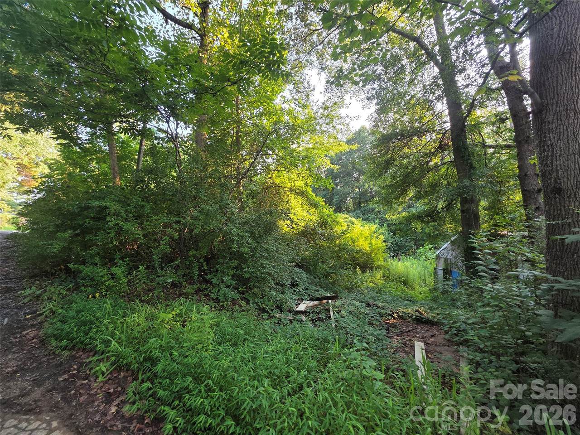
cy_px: 218
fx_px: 218
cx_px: 290
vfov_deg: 89.9
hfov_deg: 106.2
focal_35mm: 13
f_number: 1.9
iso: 50
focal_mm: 2.2
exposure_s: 1/120
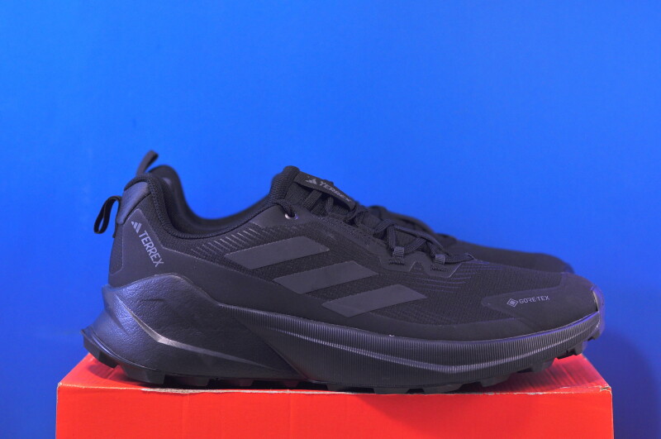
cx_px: 330
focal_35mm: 75
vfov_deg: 18.1
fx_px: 1375
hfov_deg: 27.0
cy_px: 220
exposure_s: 1/250
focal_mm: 50
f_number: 3.2
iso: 250
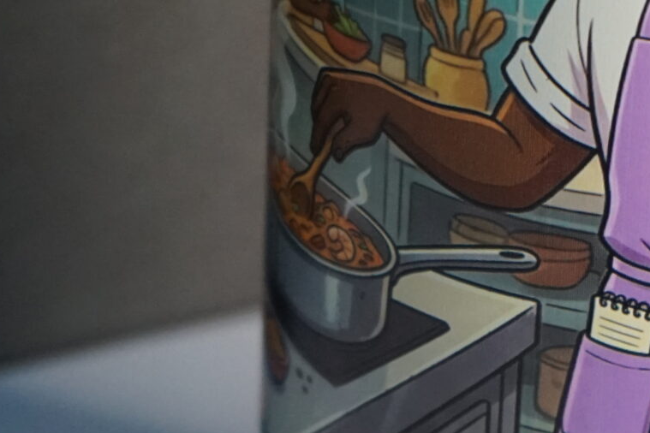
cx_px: 495
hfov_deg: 8.7
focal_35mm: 236
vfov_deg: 5.8
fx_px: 4261
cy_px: 183
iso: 2000
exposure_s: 1/160
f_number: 5.6
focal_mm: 70
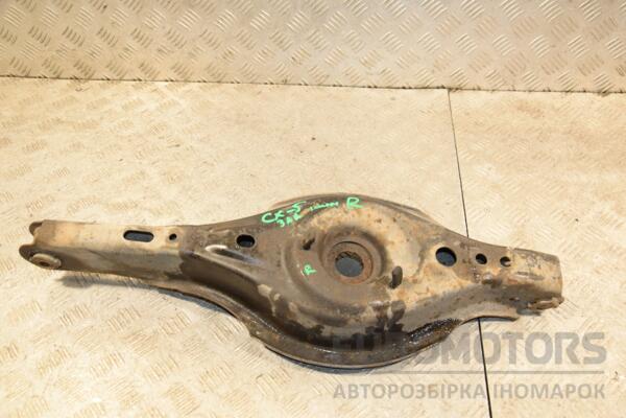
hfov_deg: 57.2
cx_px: 313
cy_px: 209
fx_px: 574
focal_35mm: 33
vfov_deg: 40.0
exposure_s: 1/125
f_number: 5
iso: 800
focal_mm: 22
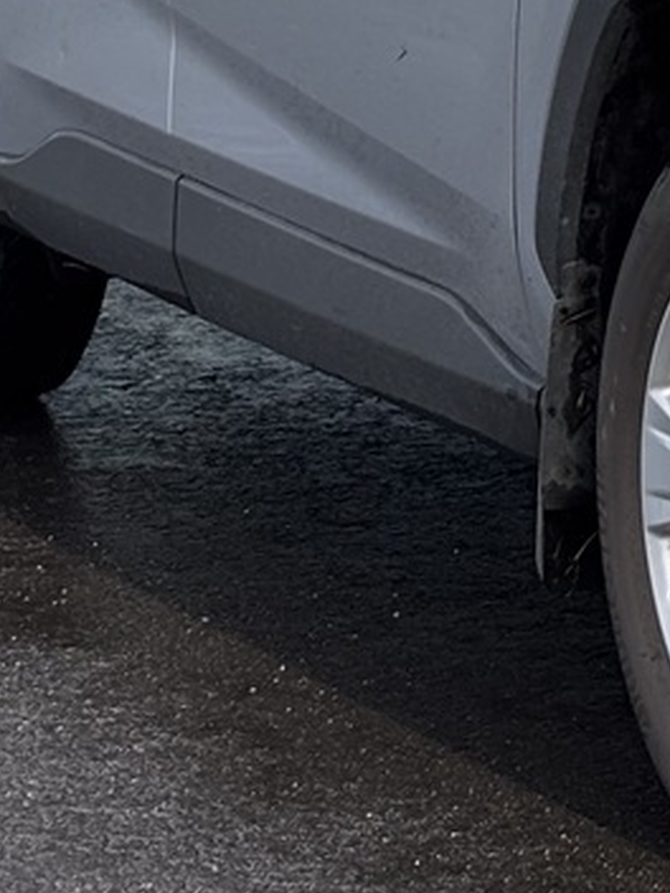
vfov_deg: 9.1
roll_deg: -1.2
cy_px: -289
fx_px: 5497
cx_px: 1277
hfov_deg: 6.8
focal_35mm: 213
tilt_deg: -3.3
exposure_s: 1/851
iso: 32
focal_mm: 5.96
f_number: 1.6
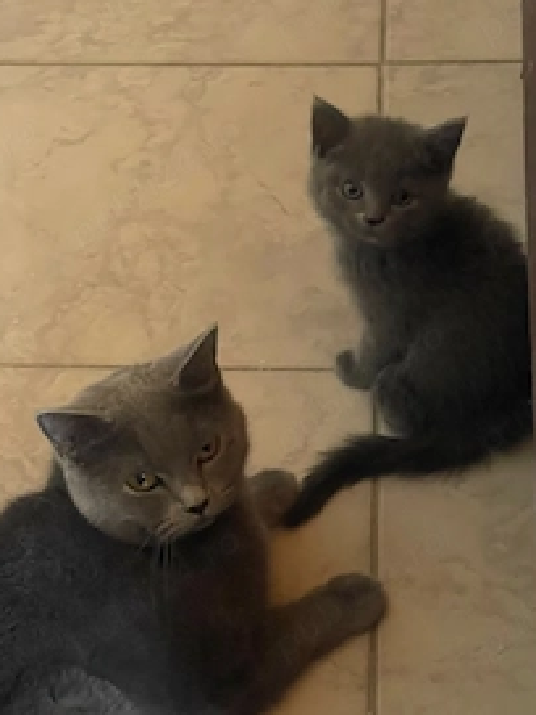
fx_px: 1941
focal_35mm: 94
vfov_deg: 20.8
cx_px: 208
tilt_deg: -47.0
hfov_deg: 15.7
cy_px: 421
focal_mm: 7.5
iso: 1250
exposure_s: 1/30
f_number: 2.2
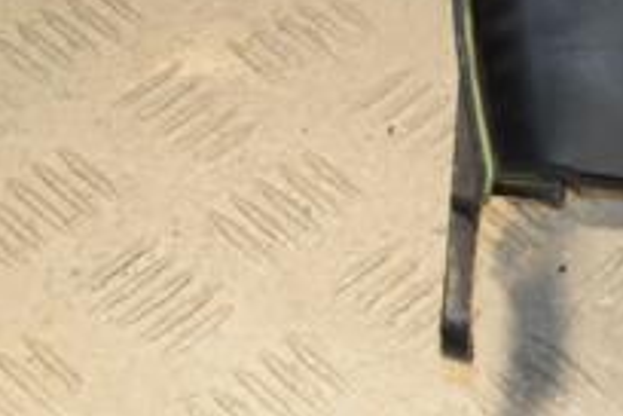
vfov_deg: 8.8
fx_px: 2673
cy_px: -67
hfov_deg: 12.7
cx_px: 910
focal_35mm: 154
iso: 800
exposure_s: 1/200
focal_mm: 35
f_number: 5
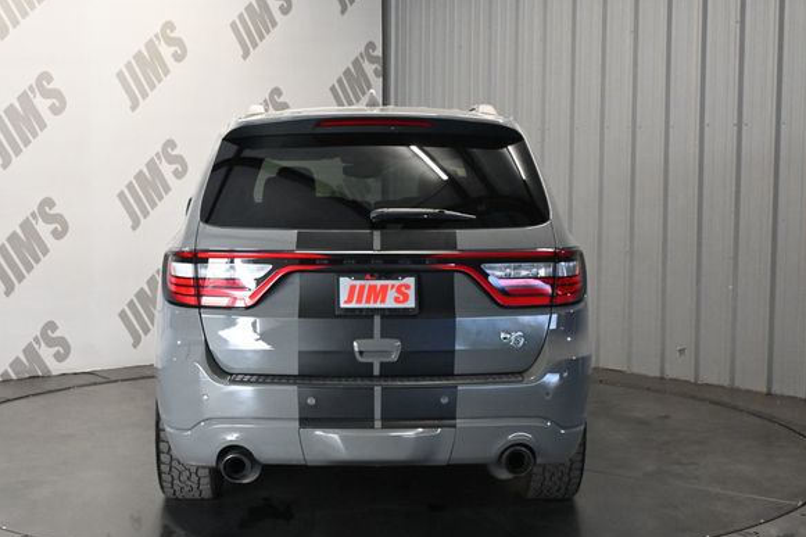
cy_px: 273
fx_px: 1205
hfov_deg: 37.0
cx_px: 376
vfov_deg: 25.1
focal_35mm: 54
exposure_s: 1/80
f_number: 5
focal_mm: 32.5
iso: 3200
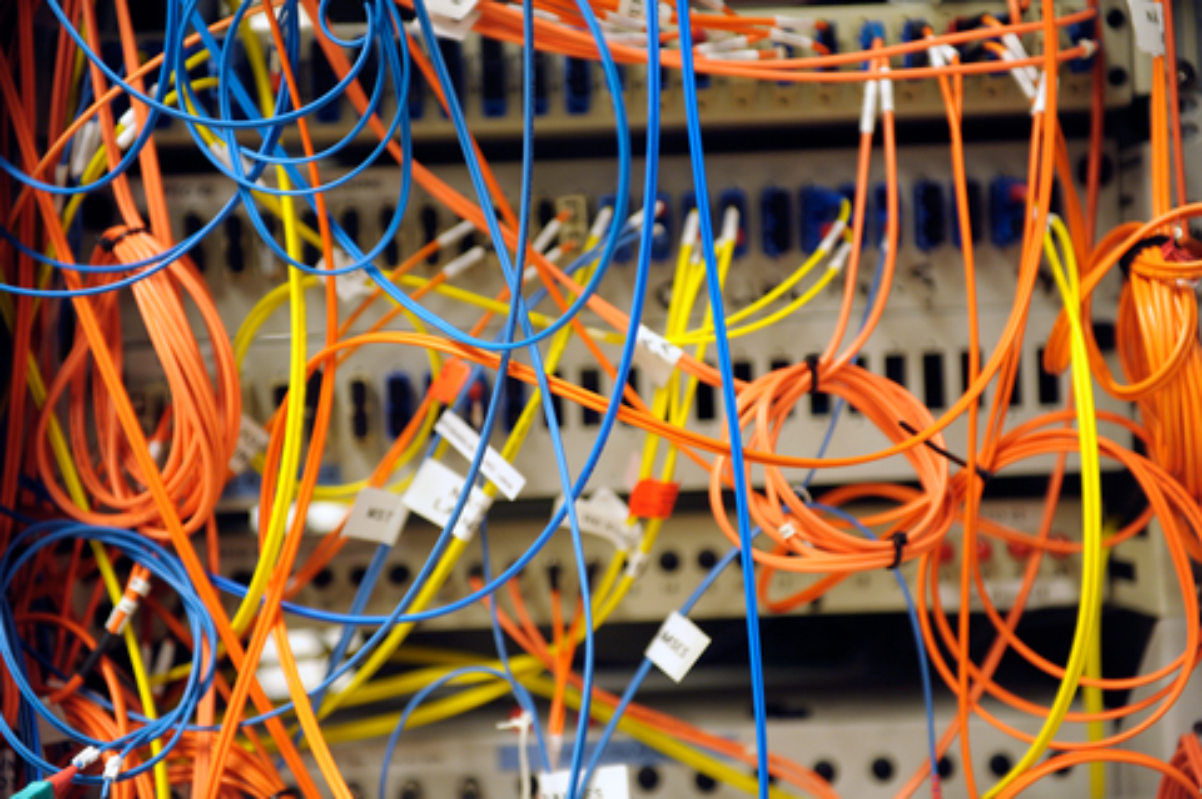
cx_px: 601
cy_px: 400
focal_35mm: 70
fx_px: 2335
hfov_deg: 28.9
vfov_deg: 19.4
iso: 1600
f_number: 2.8
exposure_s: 1/125
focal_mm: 70
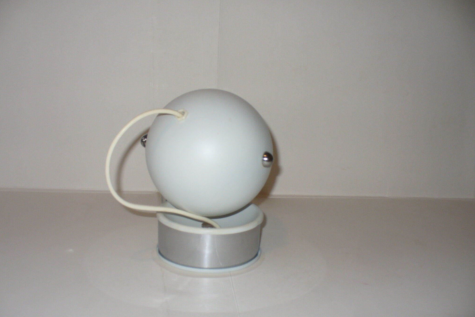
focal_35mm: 39
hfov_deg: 49.6
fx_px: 515
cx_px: 239
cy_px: 167
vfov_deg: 34.2
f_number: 2.8
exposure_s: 1/30
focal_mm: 6.1
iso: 100
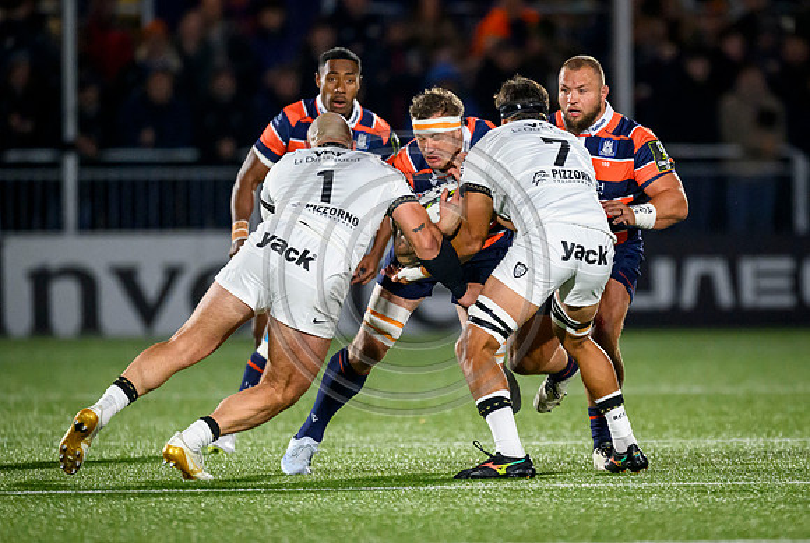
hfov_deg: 2.5
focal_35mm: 810
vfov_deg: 1.7
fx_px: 18267
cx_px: 520
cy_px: 246
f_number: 4
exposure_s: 1/1250
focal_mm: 560
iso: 8000
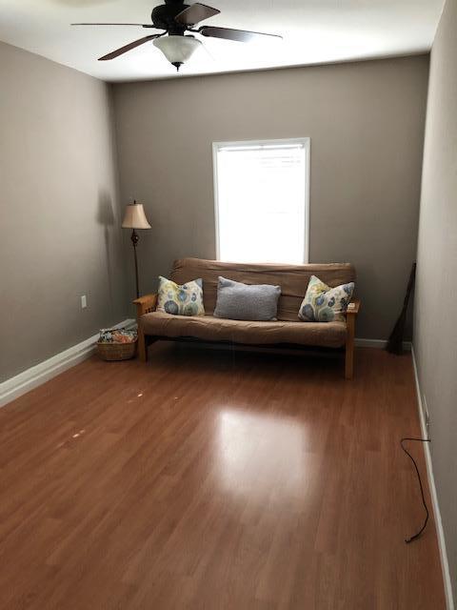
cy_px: 305
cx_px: 228
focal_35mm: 28
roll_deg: +0.7
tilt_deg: -12.5
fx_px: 493
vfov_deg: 63.4
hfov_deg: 49.7
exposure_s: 1/15
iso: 80
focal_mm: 3.99
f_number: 1.8
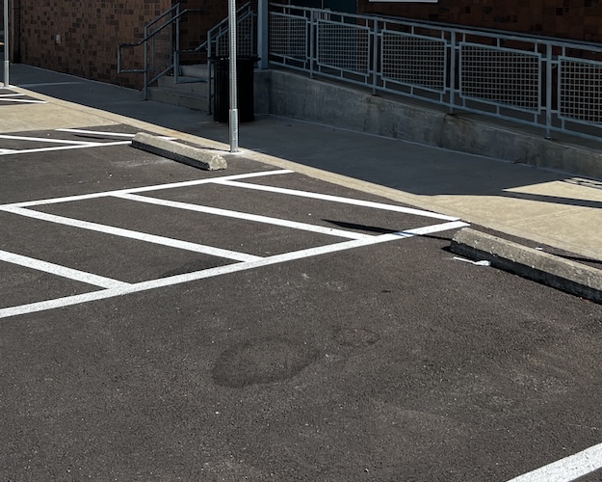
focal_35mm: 52
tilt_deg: -6.3
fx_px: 926
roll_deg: -0.9
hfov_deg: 36.0
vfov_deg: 28.3
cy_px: 72
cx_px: 303
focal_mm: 5.7
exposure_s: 1/2915
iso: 50
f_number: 1.5
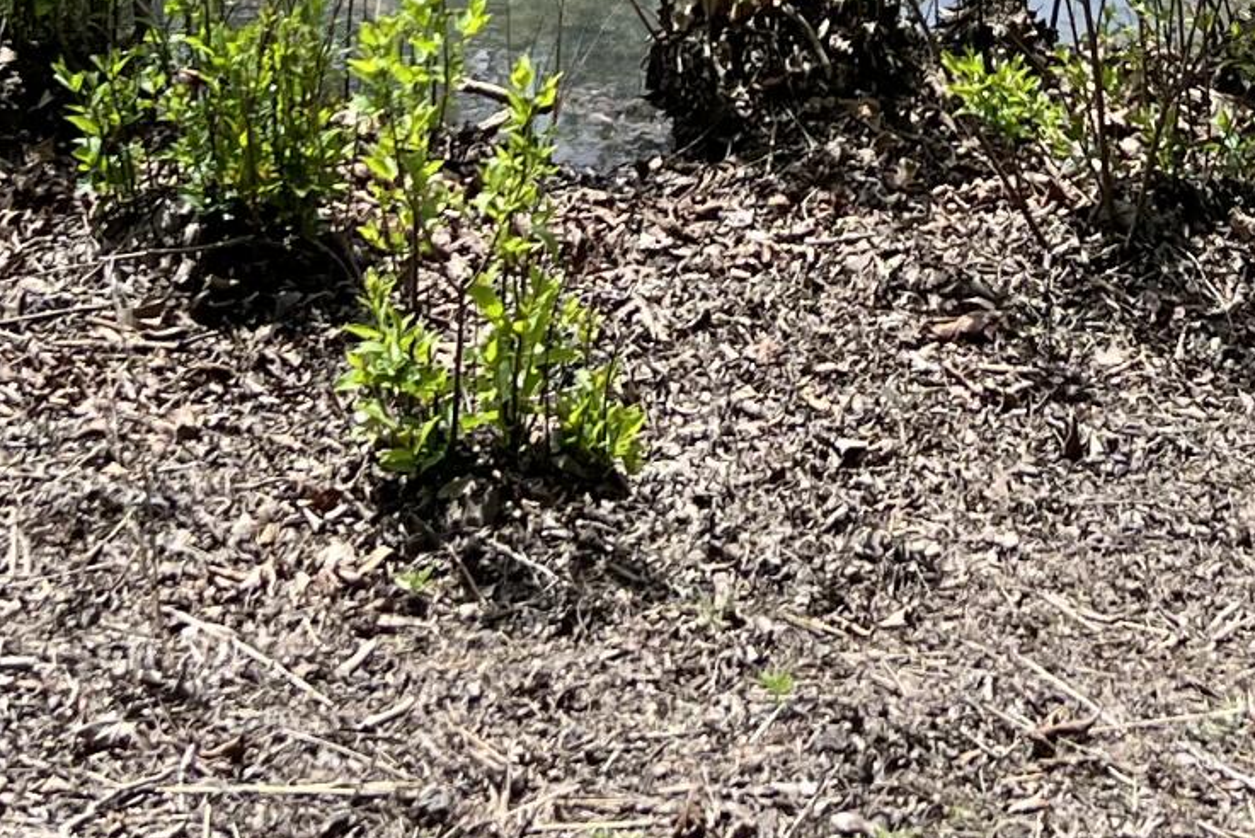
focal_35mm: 110
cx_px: 770
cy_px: -603
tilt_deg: -11.5
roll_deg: -0.8
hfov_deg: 18.6
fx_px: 3836
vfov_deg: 11.7
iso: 50
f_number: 1.5
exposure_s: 1/1669
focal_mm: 5.7
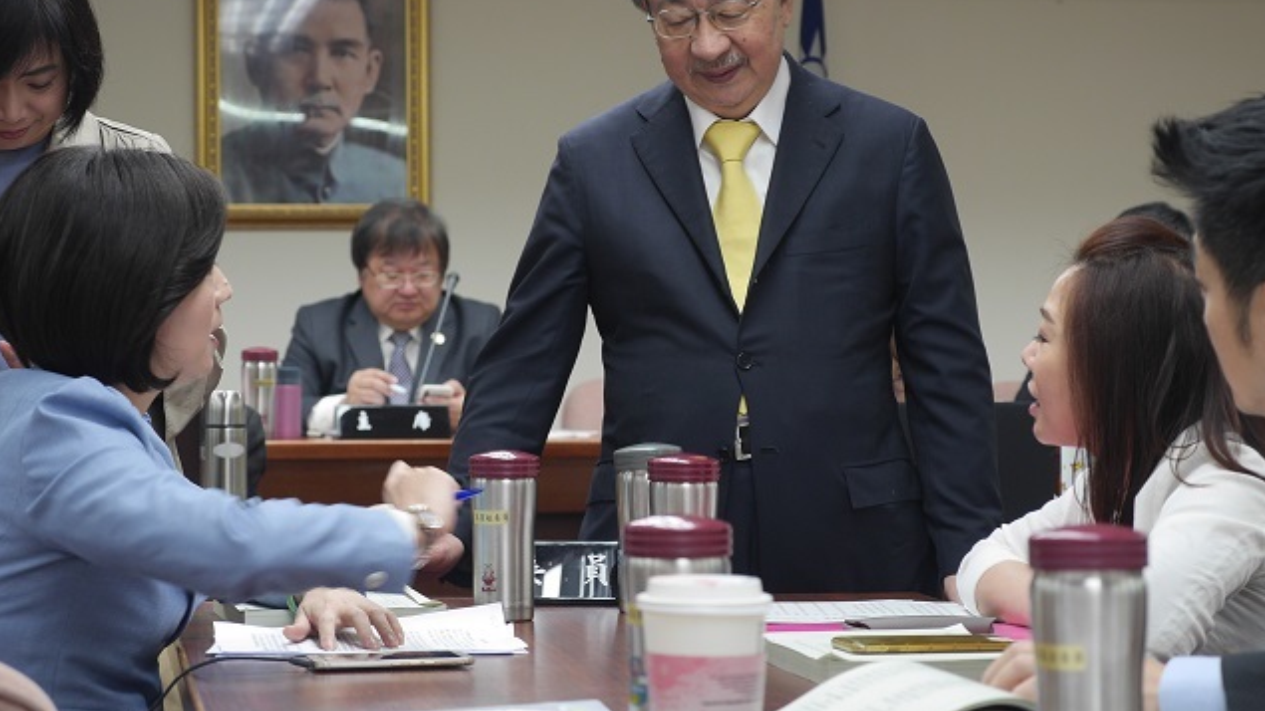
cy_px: 210
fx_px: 3421
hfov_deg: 21.0
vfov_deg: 11.8
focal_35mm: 102
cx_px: 620
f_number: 2.8
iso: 250
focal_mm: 35
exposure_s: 1/80
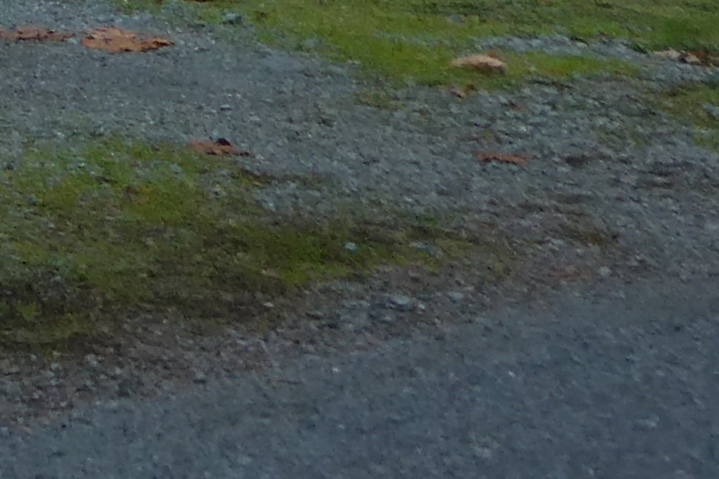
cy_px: -1013
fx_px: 4313
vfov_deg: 5.9
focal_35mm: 216
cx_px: -1433
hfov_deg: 8.1
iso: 80
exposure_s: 1/200
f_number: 3.6
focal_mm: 5.8
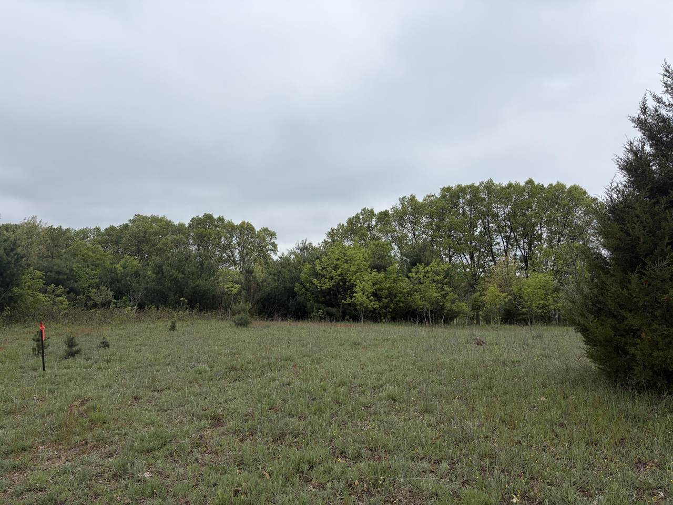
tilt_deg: +4.6
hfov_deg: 67.3
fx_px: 505
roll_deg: -1.3
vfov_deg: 53.1
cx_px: 336
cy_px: 252
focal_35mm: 26
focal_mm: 5.96
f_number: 1.6
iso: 50
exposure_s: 1/1626
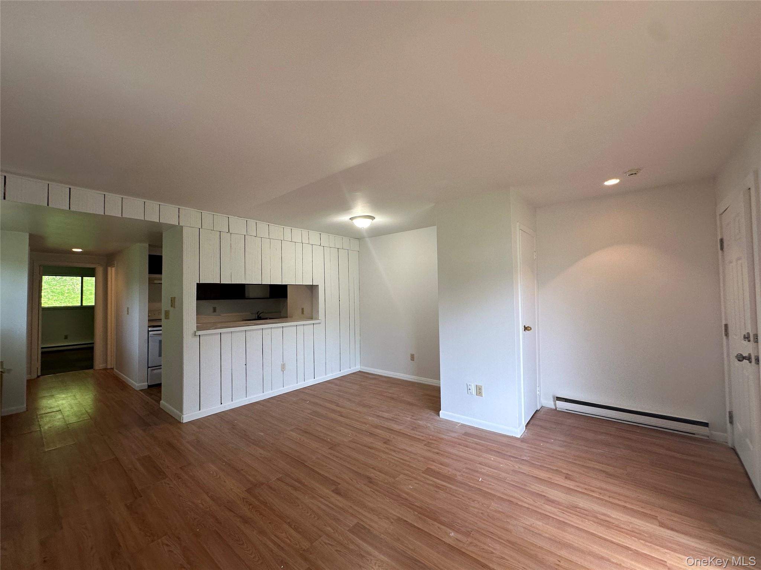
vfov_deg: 85.7
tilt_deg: +2.5
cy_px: 285
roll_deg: +0.5
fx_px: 308
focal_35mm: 14
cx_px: 380
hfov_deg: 102.1
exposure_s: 1/120
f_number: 2.2
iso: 100
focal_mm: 2.22
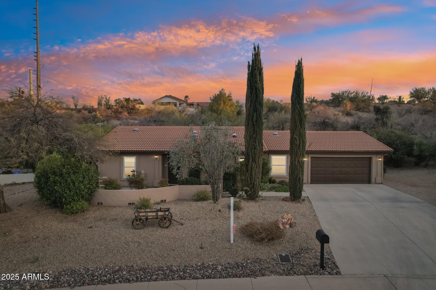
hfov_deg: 78.6
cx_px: 218
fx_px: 266
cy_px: 145
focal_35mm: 22
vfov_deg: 57.2
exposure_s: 1/240
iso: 100
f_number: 2.8
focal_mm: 8.4
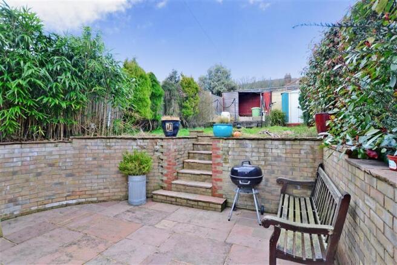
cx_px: 198
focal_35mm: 18
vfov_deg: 67.4
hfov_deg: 90.0
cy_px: 132
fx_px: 198
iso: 400
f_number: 5.6
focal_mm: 12
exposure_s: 1/125
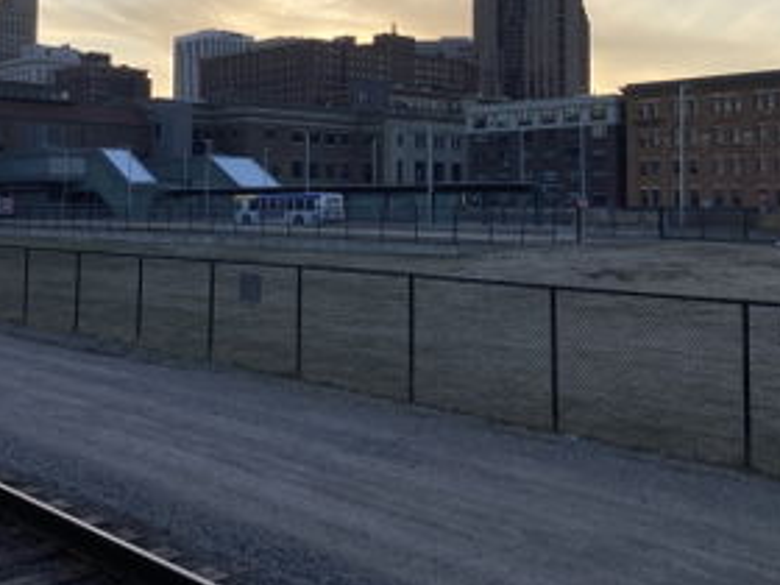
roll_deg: -1.3
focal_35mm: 48
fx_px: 1082
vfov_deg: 29.7
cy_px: 136
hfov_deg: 39.5
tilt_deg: +6.2
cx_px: 304
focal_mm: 3.99
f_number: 1.8
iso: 20
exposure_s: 1/1021
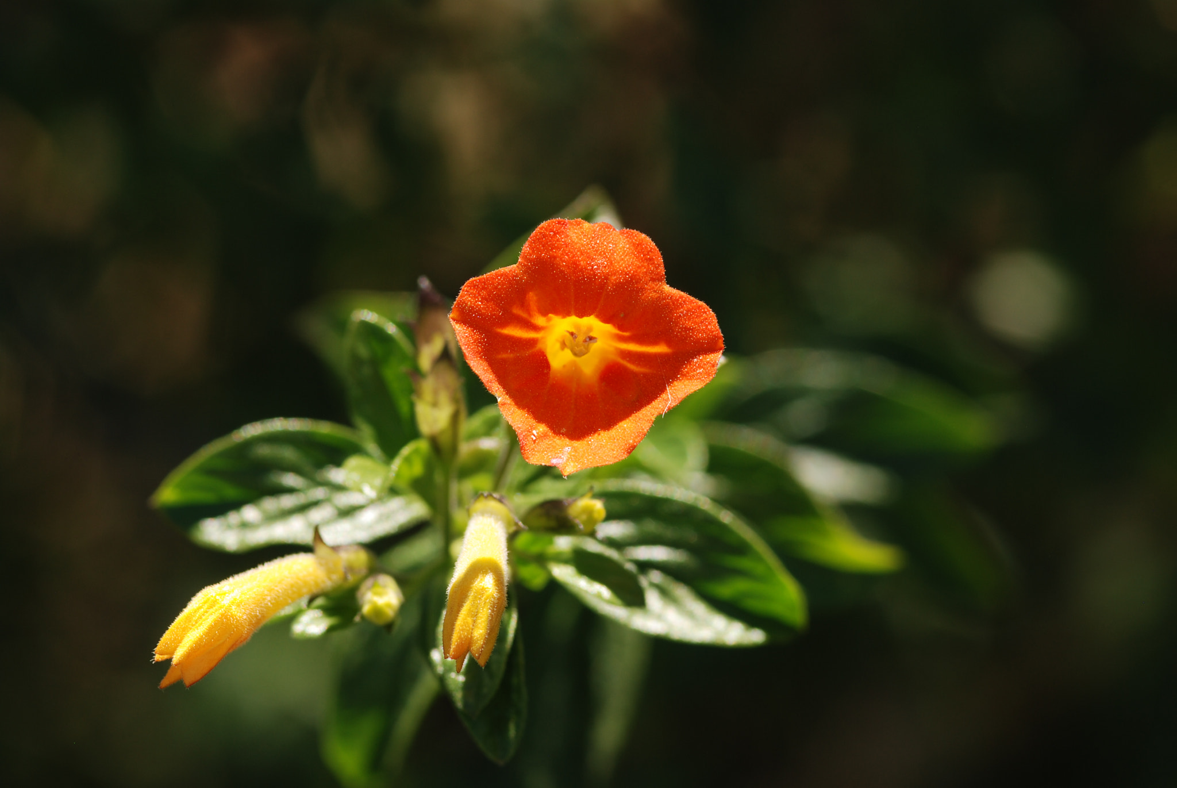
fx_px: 5156
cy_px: 394
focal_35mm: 158
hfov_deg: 13.0
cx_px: 588
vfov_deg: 8.7
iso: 100
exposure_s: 1/125
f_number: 9
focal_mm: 105
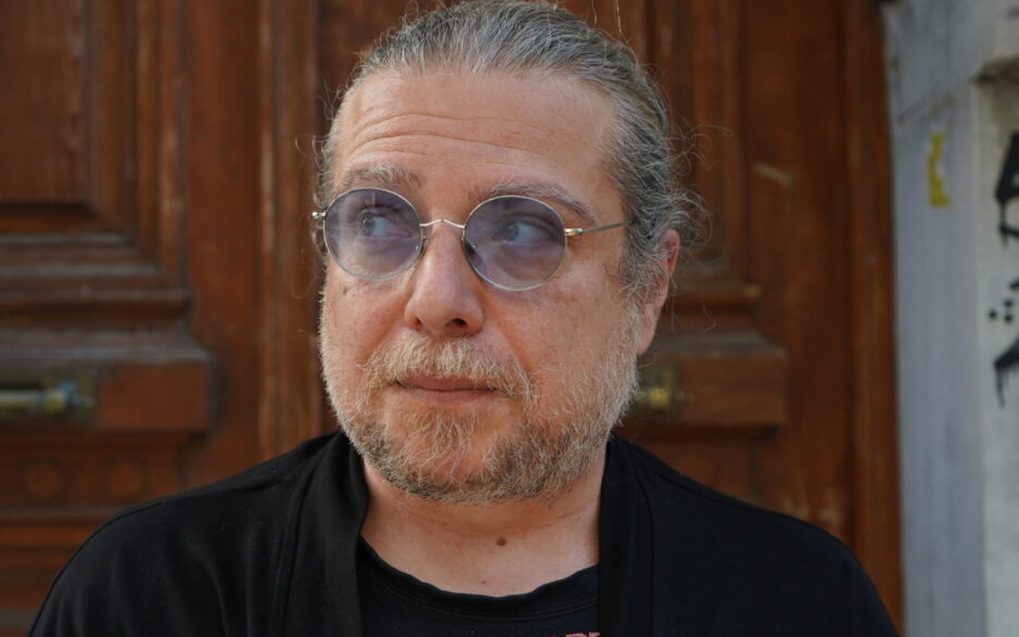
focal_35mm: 56
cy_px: 412
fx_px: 1555
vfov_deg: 23.1
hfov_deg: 36.3
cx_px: 470
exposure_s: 1/80
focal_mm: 43
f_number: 4.5
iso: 800
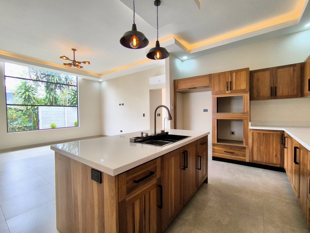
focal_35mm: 16
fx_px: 143
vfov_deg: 78.1
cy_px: 116
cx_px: 155
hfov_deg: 94.5
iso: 80
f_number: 2.2
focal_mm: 1.65
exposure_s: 1/99.9
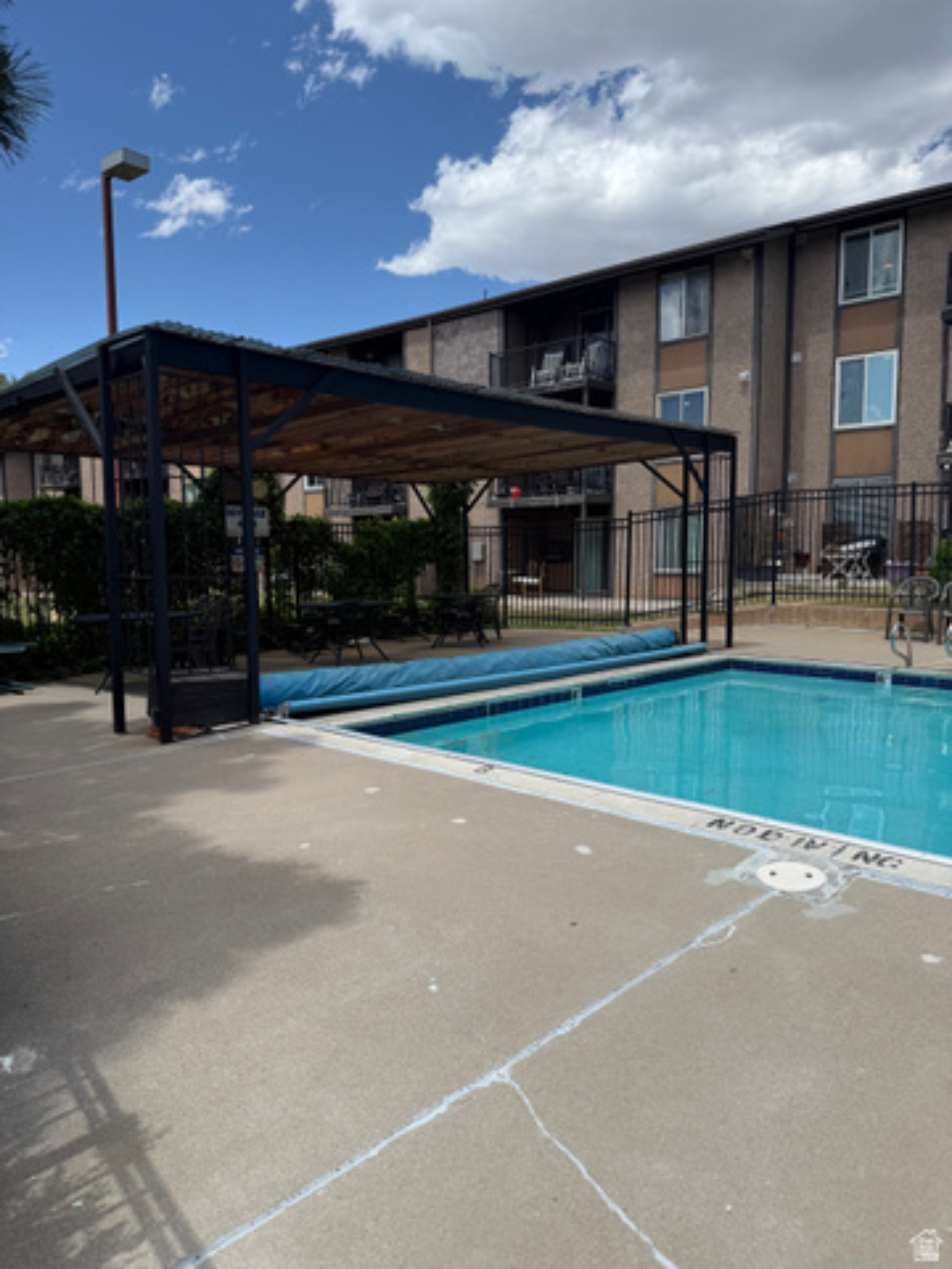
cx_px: 476
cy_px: 634
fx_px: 880
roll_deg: +0.8
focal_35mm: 24
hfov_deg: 56.8
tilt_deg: -4.5
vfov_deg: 71.6
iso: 80
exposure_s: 1/4405
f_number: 1.78
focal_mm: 6.76
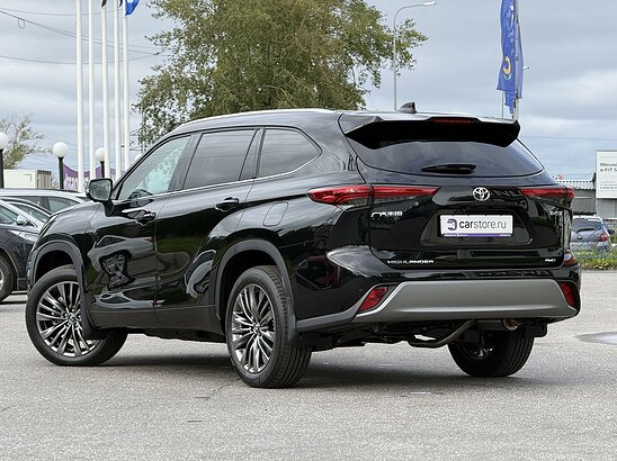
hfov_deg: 16.4
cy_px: 230
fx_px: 2137
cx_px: 308
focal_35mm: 120
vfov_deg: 12.3
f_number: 2.8
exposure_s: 1/288
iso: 64
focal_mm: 15.66
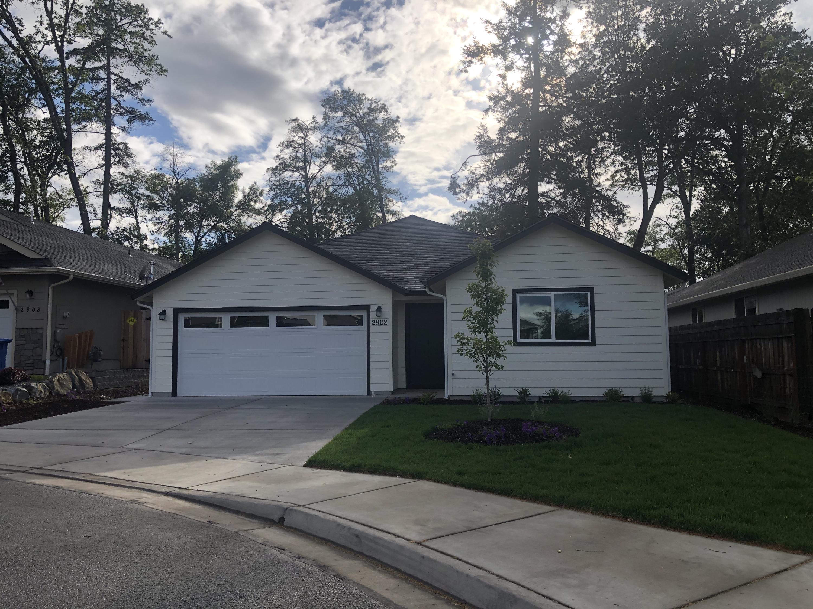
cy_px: 304
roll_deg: +0.7
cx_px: 406
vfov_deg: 49.7
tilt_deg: +5.4
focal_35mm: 28
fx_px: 658
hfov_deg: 63.4
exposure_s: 1/2525
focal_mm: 3.99
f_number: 1.8
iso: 20
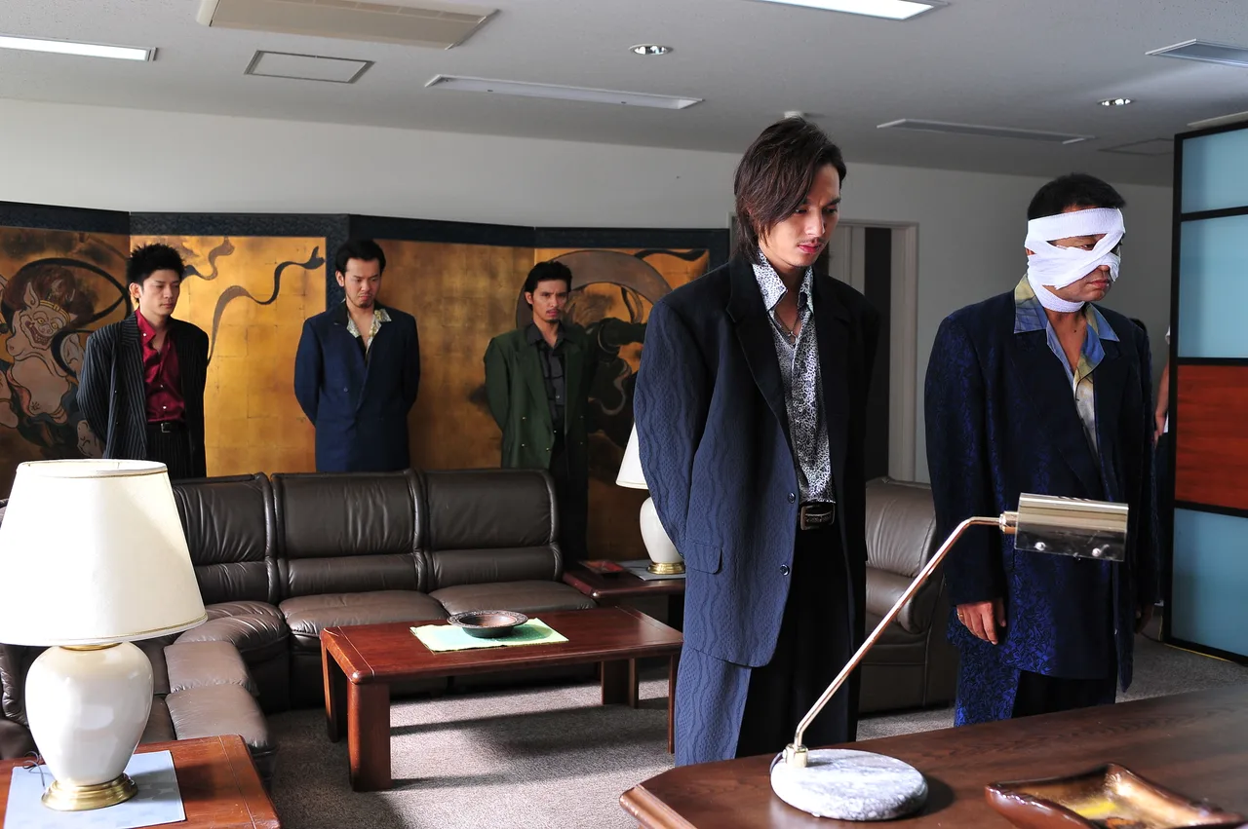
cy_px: 414
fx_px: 1316
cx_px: 624
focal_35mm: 38
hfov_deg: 50.7
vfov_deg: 35.0
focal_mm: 38
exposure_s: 1/100
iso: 800
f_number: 5.6
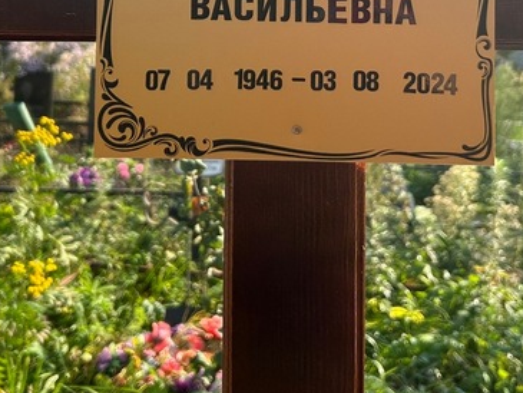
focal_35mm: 57
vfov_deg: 24.6
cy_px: 6
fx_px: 861
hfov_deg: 33.8
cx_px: 281
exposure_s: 1/1183
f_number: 1.5
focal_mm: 5.7
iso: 50
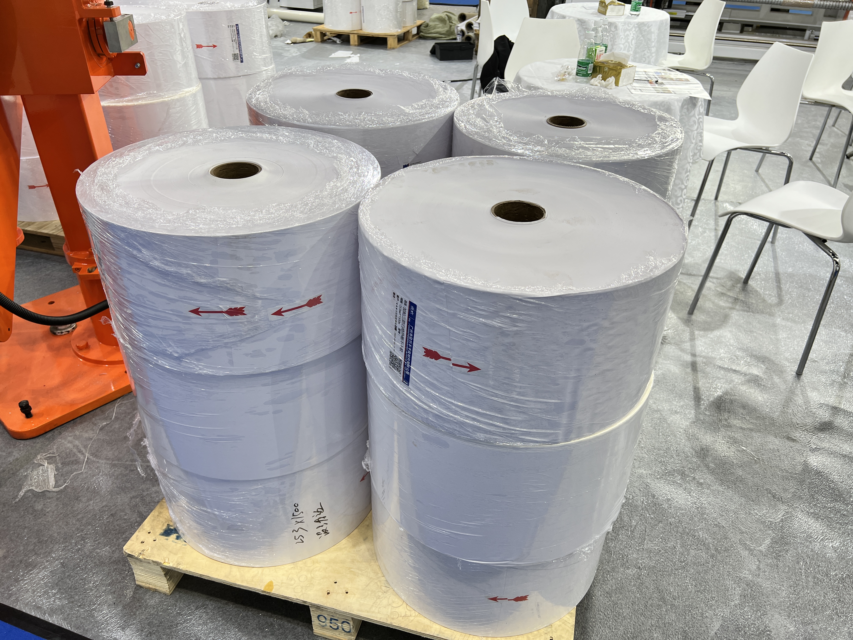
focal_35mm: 26
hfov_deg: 67.3
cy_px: 320
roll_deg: -0.9
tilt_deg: -33.1
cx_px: 426
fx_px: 641
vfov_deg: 53.1
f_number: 1.5
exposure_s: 1/100
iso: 40
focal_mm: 5.7
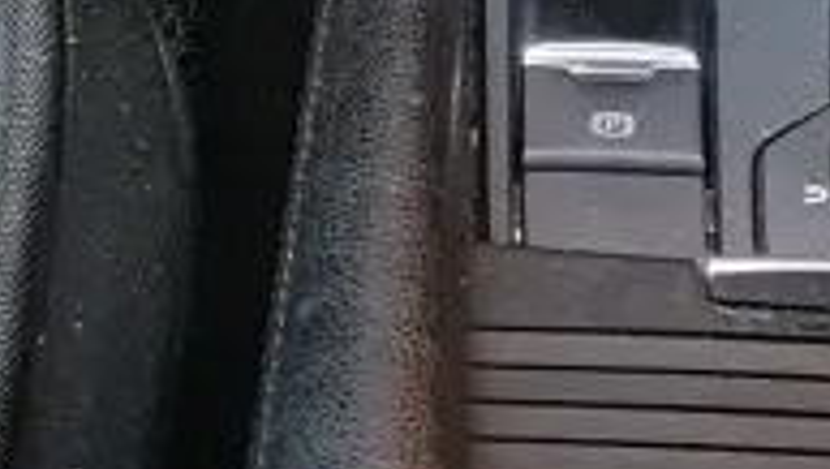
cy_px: -1532
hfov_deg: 10.3
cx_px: 632
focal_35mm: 209
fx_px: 4604
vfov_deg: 5.1
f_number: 1.8
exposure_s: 1/50
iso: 100
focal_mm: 4.22
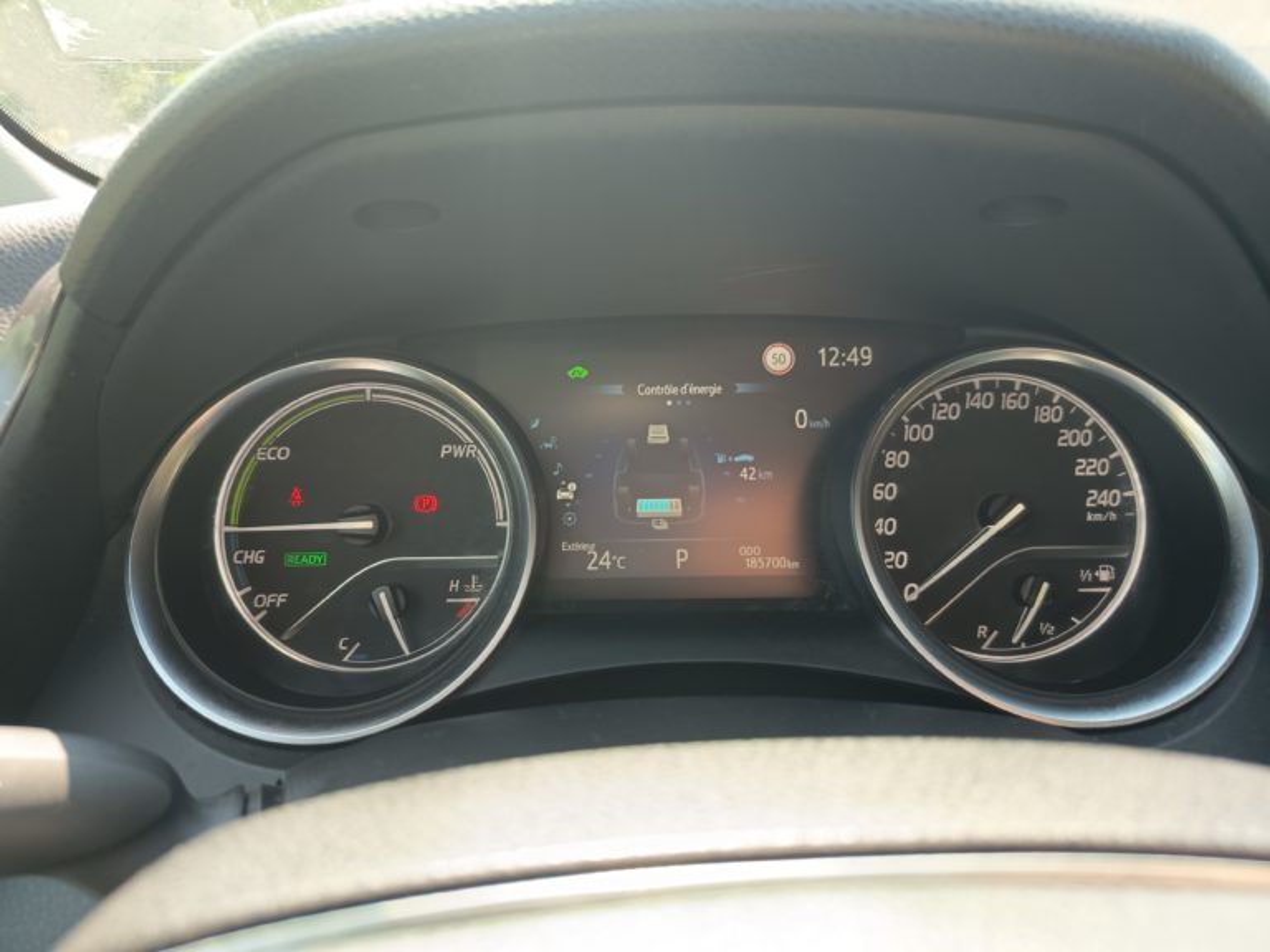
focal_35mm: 24
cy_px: 476
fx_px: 881
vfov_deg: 56.8
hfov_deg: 71.6
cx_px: 635
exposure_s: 1/100
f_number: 1.7
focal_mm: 5.27
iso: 195
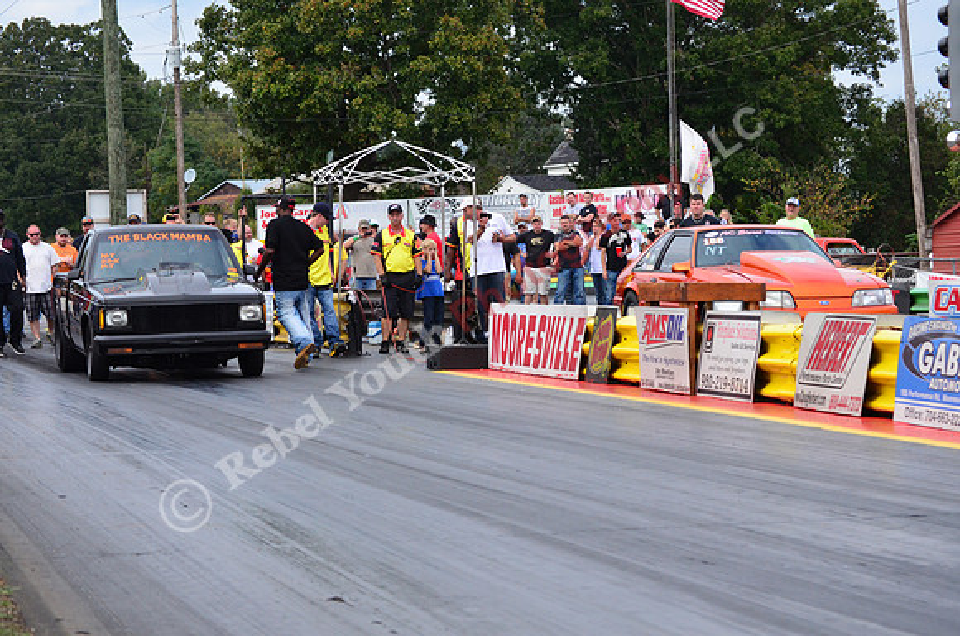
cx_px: 480
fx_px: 2634
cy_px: 318
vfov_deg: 13.8
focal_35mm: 99
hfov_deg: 20.7
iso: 1000
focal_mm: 66
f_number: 8
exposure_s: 1/1000
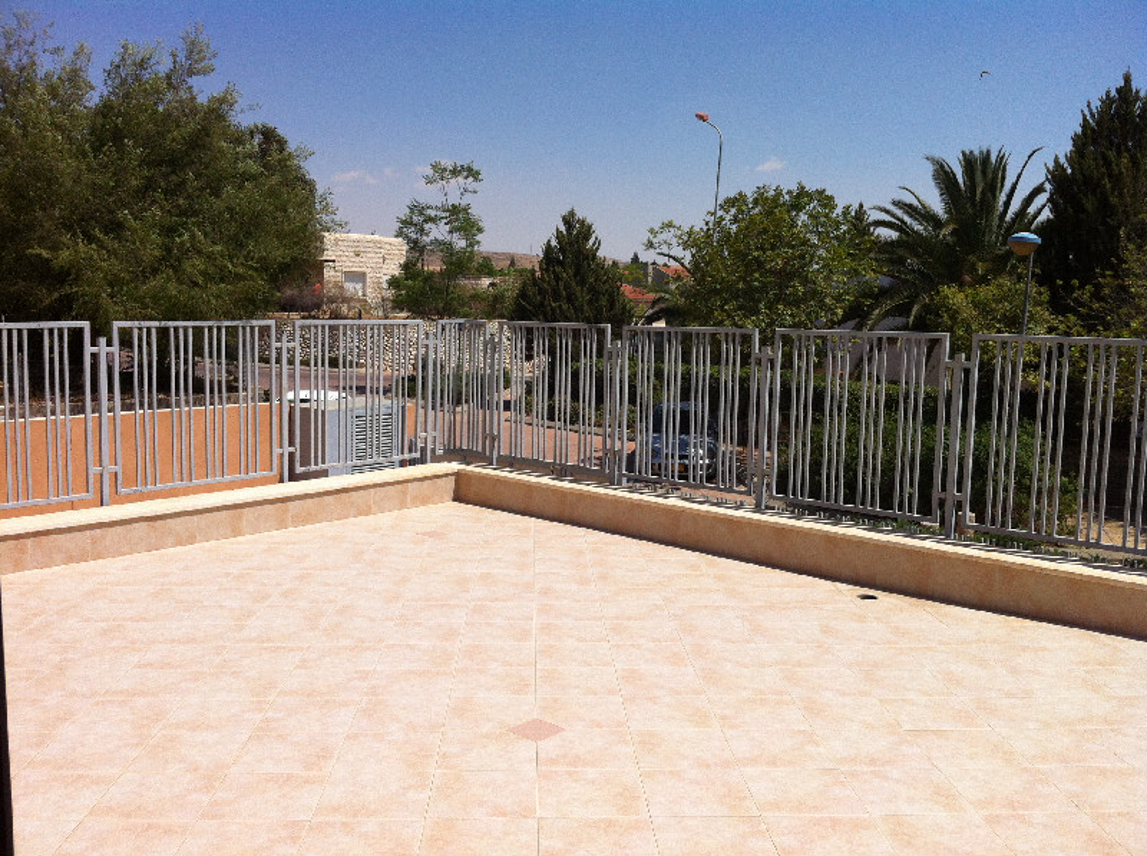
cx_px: 574
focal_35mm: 35
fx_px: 1158
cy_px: 428
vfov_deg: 40.6
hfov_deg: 52.7
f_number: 2.8
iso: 80
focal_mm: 3.85
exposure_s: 1/3352
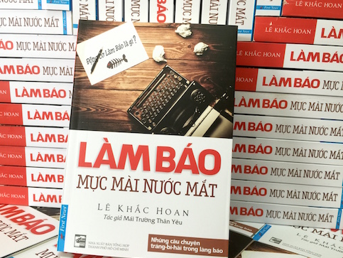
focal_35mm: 30
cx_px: 166
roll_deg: -4.6
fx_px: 297
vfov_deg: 46.8
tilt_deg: -11.4
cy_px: 132
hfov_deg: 59.9
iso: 50
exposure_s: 1/17
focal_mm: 4.15
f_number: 2.2
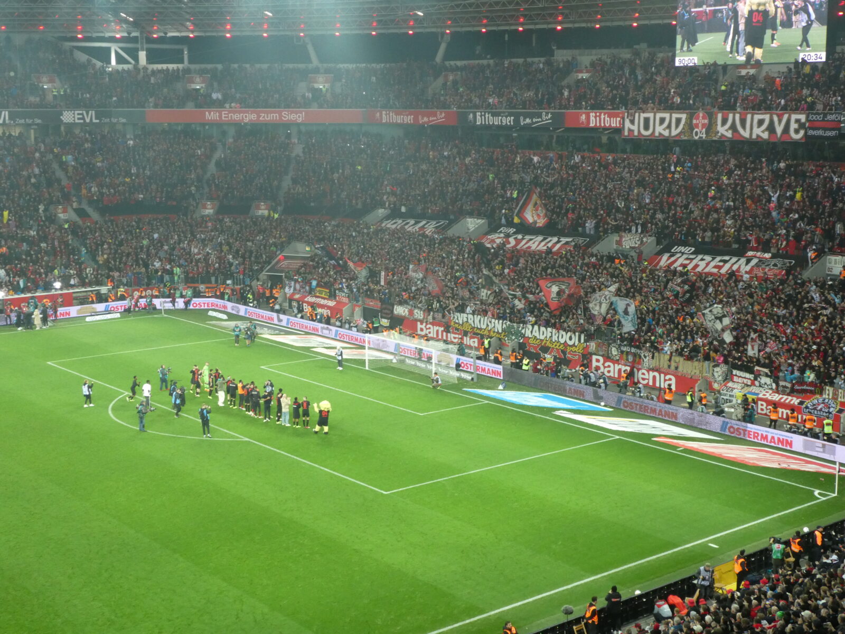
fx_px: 1221
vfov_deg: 29.1
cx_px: 422
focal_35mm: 50
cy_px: 317
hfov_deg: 38.2
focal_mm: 9
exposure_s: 1/80
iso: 400
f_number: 4.1
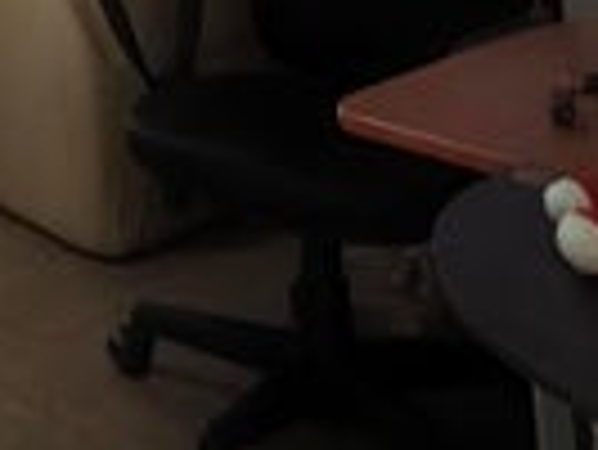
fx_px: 1245
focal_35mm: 72
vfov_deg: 16.0
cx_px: -187
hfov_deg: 23.7
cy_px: -446
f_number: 2.2
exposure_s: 1/12.5
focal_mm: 1.65
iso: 800
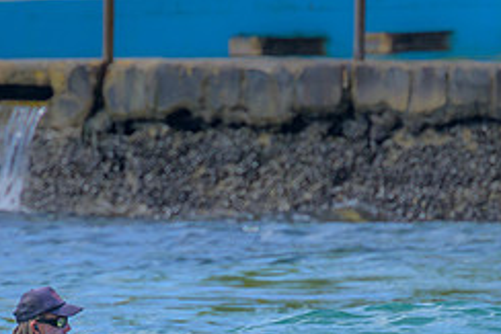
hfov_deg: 1.1
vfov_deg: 0.7
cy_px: 394
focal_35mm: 1900
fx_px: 26456
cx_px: 331
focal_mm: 800
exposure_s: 1/1000
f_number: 11
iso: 640
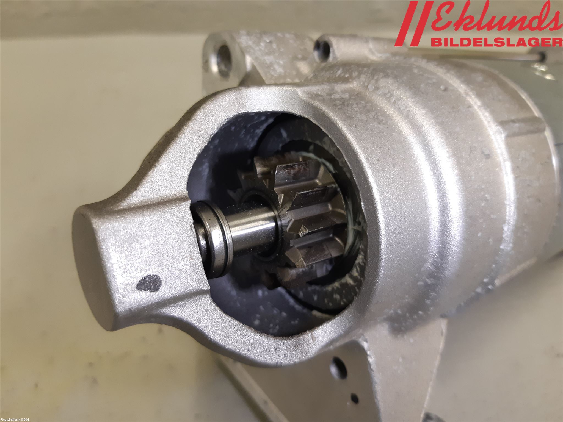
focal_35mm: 26
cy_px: 211
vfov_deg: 53.1
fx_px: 423
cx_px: 282
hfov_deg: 67.3
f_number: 1.7
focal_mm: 3.93
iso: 200
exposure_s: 1/60
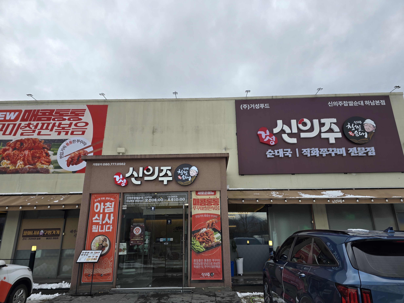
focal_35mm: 23
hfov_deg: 73.9
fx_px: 268
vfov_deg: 58.9
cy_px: 152
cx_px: 202
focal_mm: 6.3
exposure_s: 1/259
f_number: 1.7
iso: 12
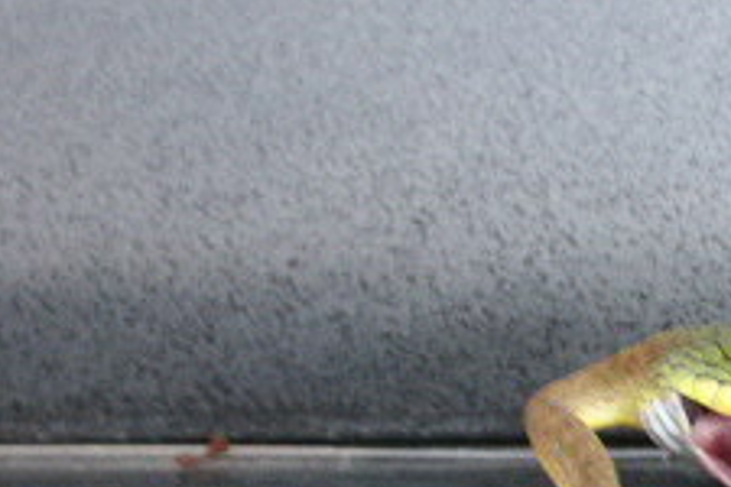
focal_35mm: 83
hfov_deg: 23.5
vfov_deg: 16.3
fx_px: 1685
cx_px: 718
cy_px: 432
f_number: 2.8
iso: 200
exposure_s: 1/3
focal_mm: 7.27
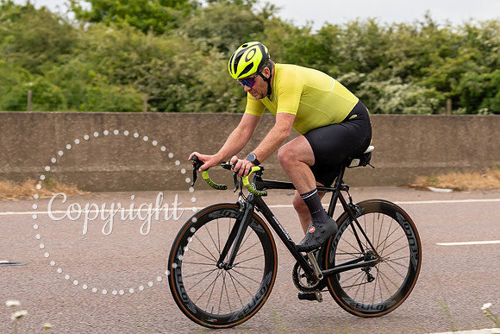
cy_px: 118
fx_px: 1526
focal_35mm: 110
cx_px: 286
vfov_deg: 12.5
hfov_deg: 18.6
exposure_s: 1/1000
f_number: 3.5
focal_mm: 70
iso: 320
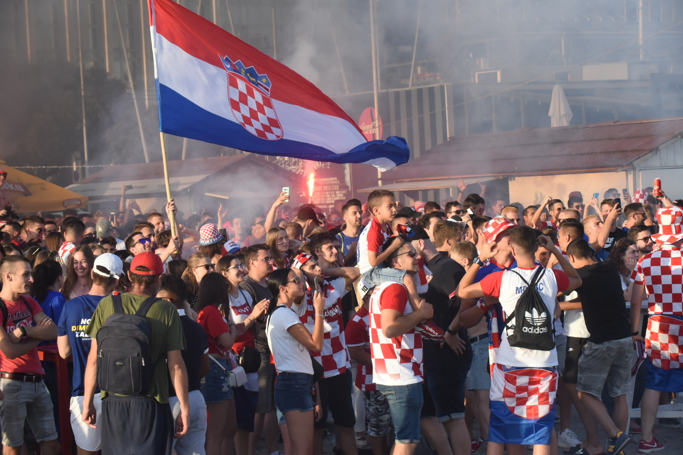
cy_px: 228
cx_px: 342
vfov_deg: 12.5
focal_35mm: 110
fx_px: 2087
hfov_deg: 18.6
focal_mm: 110
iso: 2500
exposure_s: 1/1600
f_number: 10
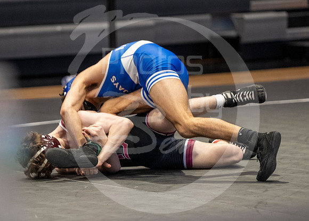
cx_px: 142
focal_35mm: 276
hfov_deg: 7.3
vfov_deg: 5.2
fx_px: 2423
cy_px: 189
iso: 3200
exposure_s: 1/1000
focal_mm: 150
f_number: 2.8
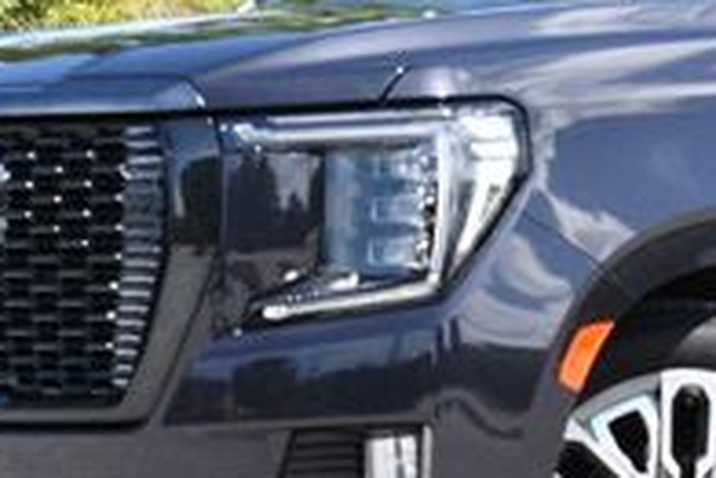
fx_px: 3762
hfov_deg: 10.7
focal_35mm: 189
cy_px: 161
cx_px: 763
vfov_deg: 7.3
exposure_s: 1/250
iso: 200
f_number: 8
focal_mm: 29
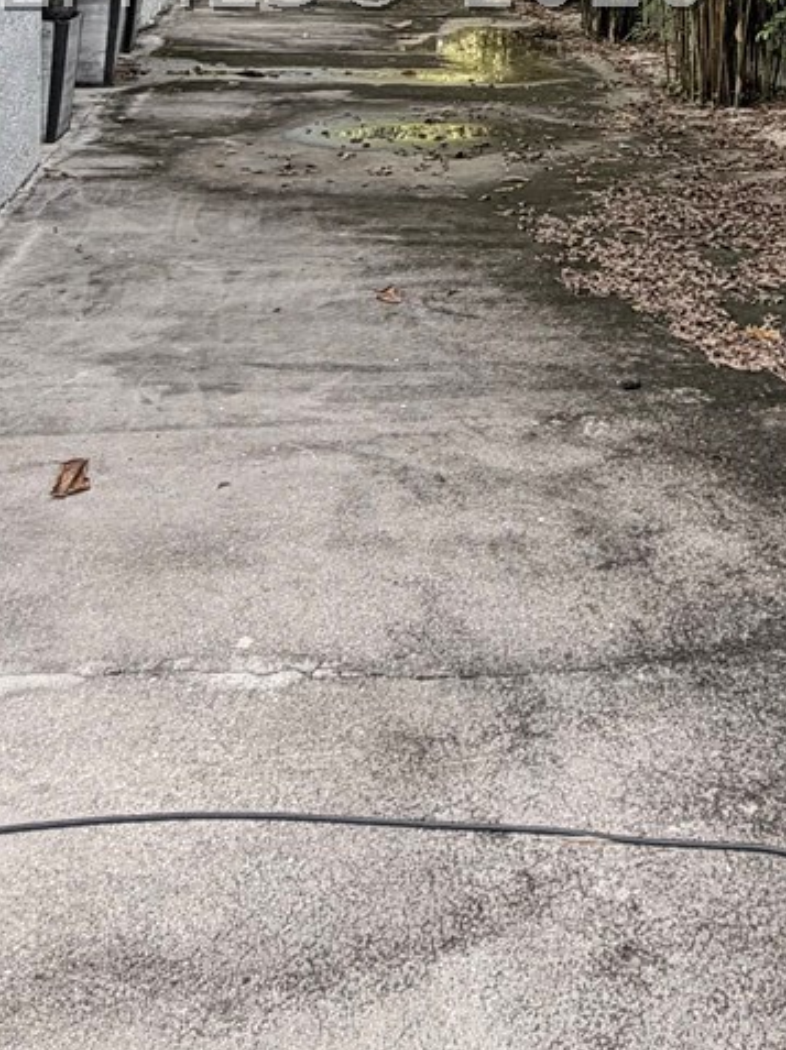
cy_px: -29
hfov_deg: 30.4
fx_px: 1425
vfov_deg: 36.0
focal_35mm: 47
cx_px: 579
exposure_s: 1/502
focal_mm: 2.22
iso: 64
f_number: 2.2
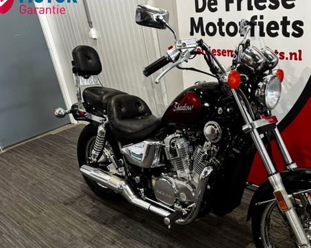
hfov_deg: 53.1
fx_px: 304
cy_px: 151
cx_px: 210
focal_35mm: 33
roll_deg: +5.5
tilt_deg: -27.1
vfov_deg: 44.3
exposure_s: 1/50
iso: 320
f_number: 1.78
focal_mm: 6.76
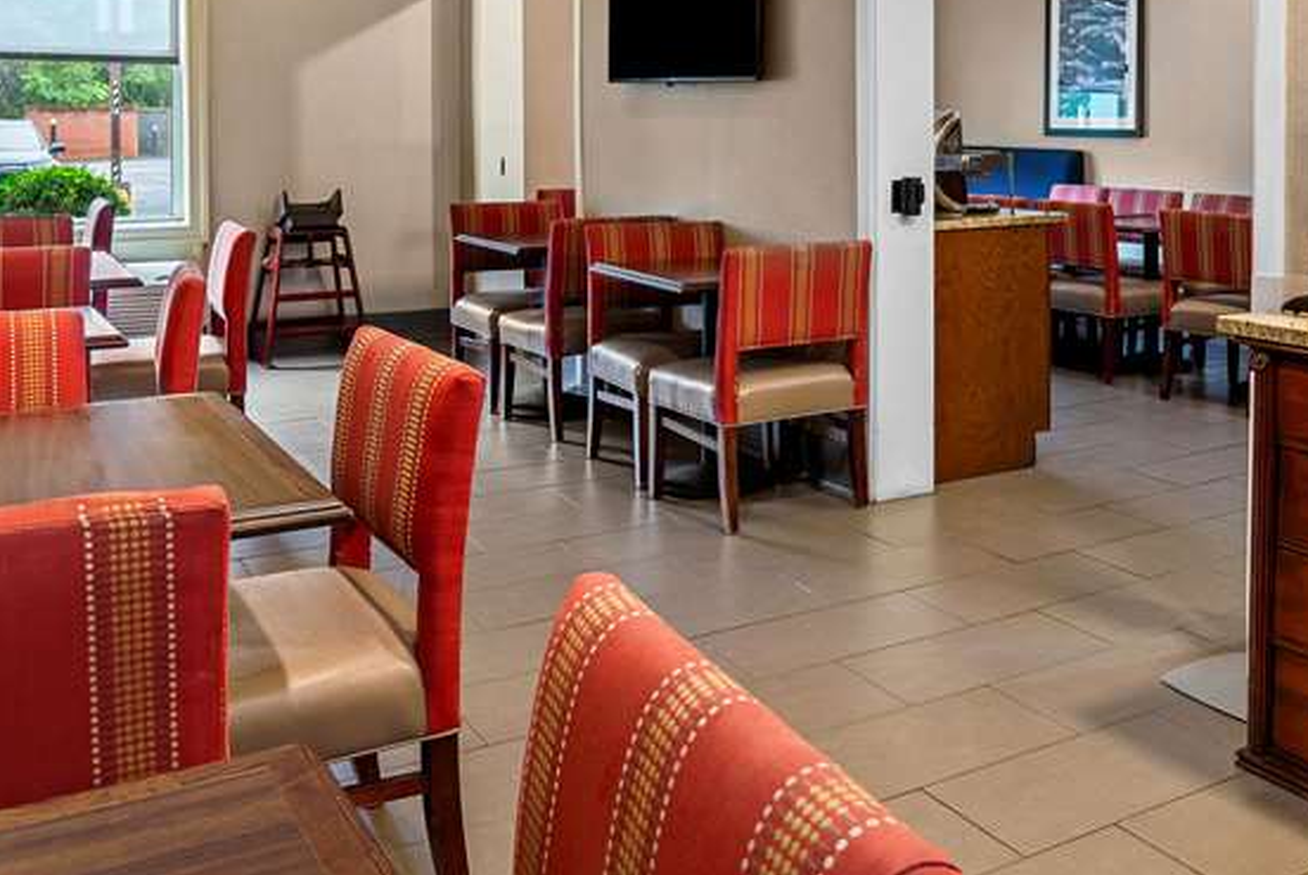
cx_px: 809
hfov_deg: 39.3
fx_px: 1818
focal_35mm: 50
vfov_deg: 26.7
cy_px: 207
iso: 250
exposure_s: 1/1.67
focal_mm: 27
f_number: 9
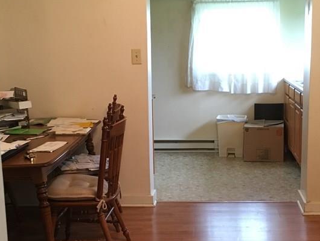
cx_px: 188
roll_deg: +1.8
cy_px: 140
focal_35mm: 56
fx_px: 518
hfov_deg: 34.2
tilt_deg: -9.7
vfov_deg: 26.1
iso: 160
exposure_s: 1/30
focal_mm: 4.15
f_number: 2.2
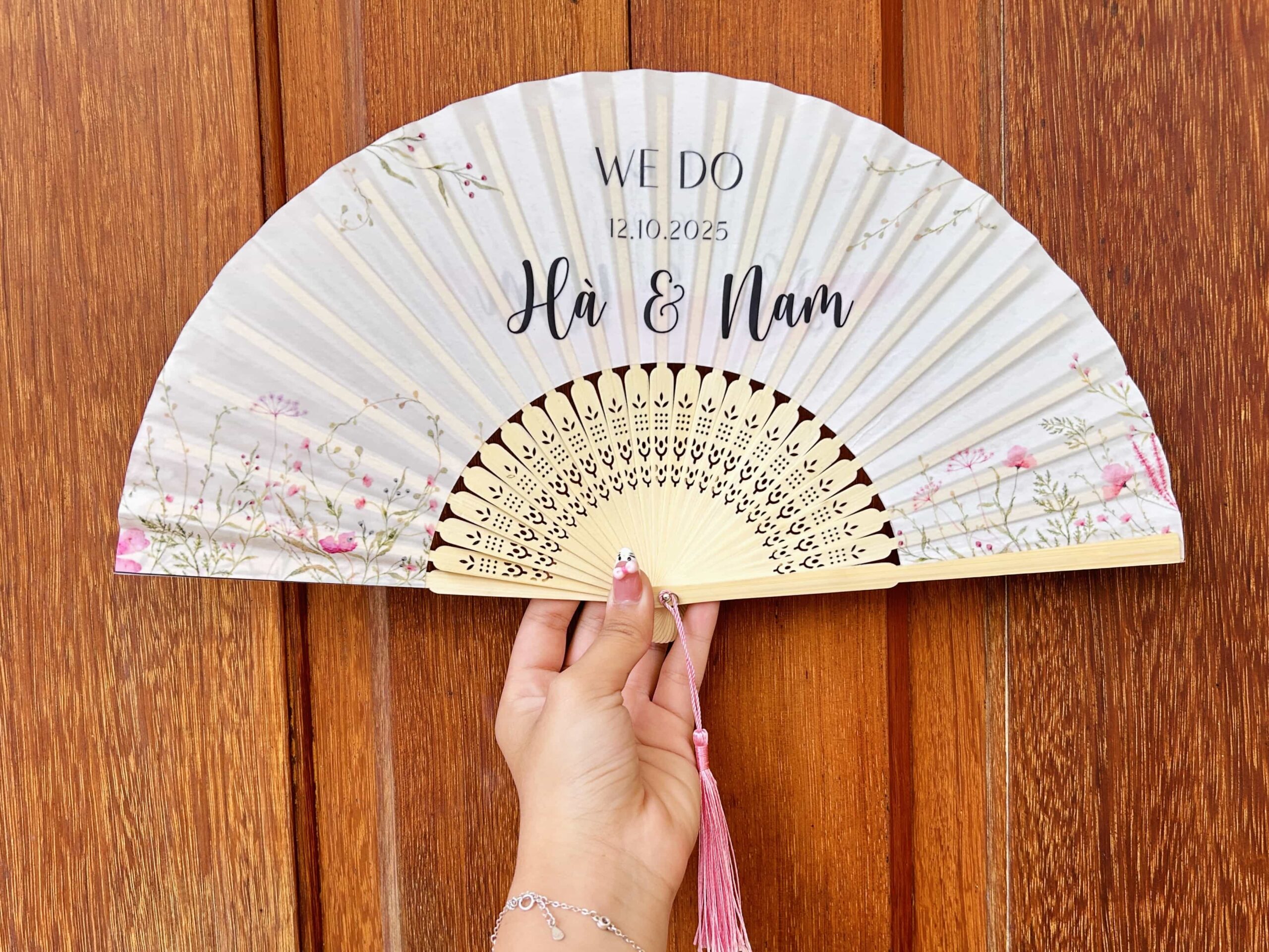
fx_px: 953
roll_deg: -0.3
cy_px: 476
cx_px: 634
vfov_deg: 53.1
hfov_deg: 67.3
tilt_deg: -3.5
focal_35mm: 26
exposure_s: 1/121
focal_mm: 5.7
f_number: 1.5
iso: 100
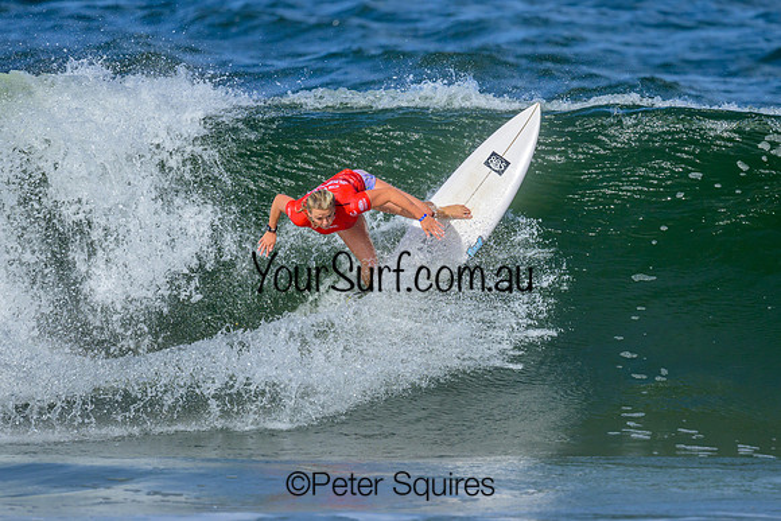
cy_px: 245
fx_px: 23869
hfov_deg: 1.9
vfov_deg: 1.3
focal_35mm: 1100
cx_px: 373
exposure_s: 1/3200
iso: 400
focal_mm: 800
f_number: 6.3
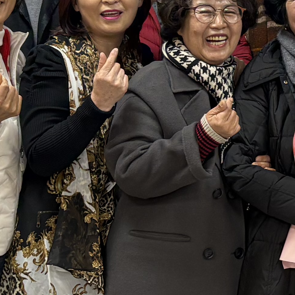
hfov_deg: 12.3
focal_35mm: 135
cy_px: 37
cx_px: 442
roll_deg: -2.0
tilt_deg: -2.2
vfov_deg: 12.8
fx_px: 1302
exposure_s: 1/60
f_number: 1.6
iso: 100
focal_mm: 5.96
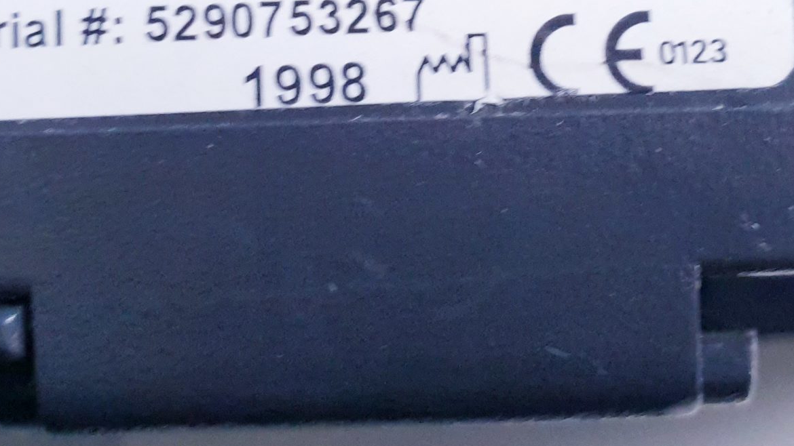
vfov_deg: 18.9
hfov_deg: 33.8
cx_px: 457
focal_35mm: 62
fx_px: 1305
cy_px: 10
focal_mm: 4.3
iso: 250
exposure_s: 1/100
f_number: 2.4
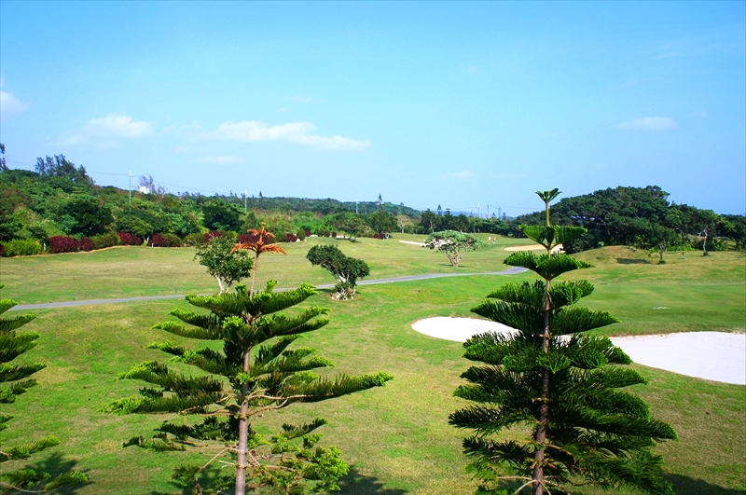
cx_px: 373
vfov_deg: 43.5
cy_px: 248
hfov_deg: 62.0
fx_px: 621
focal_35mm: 30
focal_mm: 20
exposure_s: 1/200
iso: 200
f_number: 13
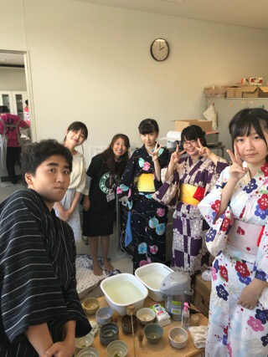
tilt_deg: -16.3
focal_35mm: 28
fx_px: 289
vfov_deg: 63.5
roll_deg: +0.4
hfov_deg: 49.7
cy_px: 178
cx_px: 134
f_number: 1.8
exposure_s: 1/100
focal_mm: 3.99
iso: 32
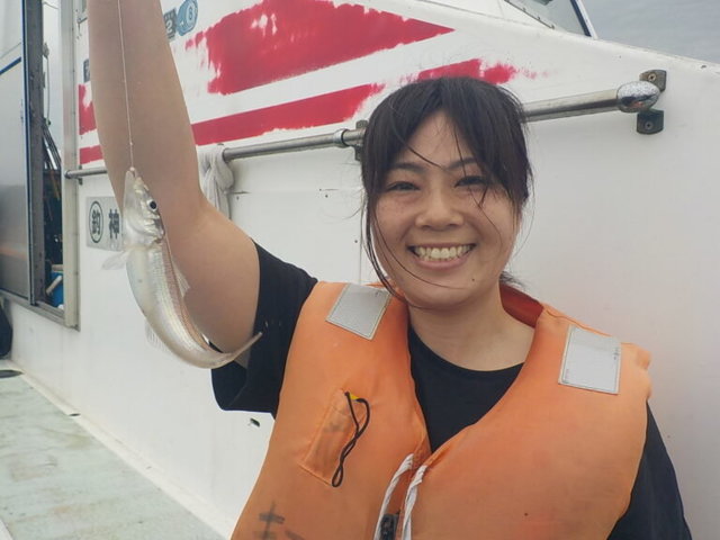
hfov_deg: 60.0
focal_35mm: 30
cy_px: 270
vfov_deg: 46.8
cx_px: 360
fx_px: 624
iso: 125
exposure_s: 1/640
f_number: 3.3
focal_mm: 4.1
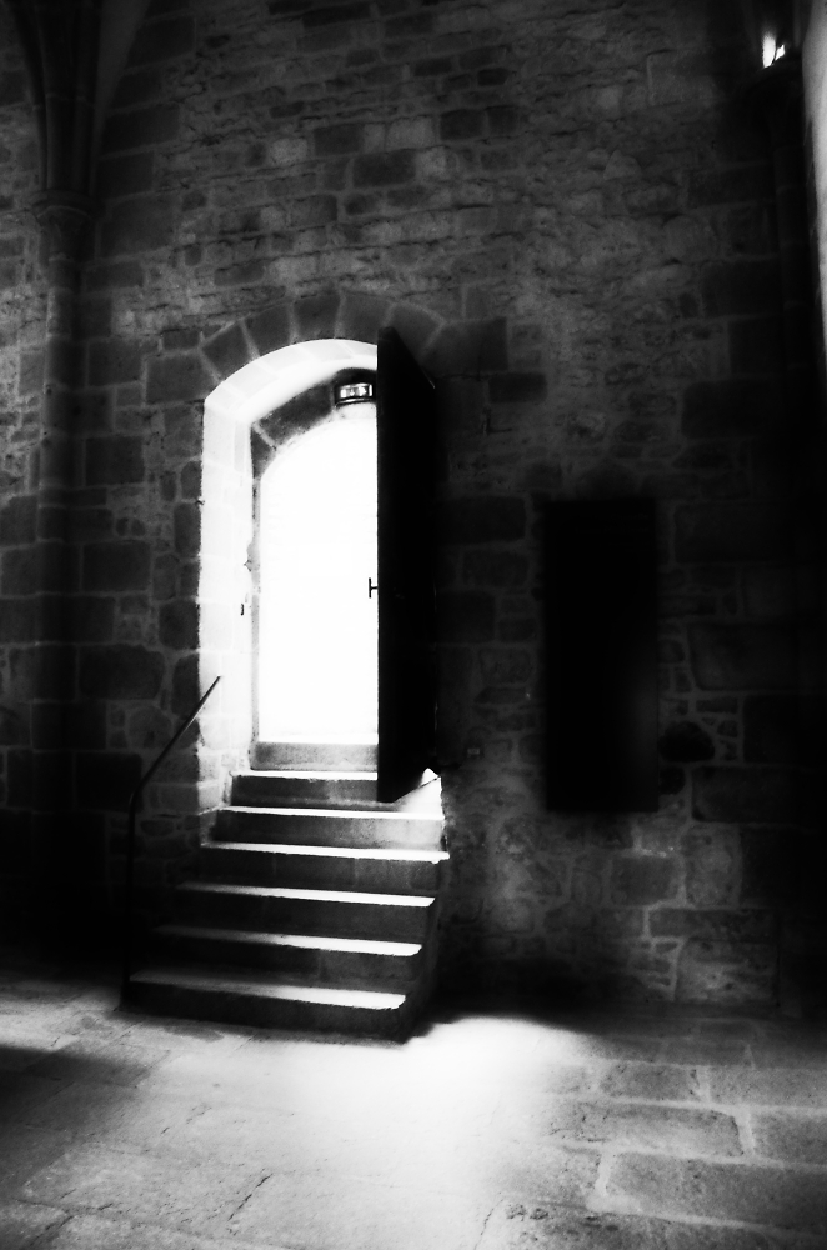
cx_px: 414
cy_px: 625
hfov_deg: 47.7
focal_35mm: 27
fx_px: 935
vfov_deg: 67.5
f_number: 5
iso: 6400
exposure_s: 1/40
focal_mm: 18
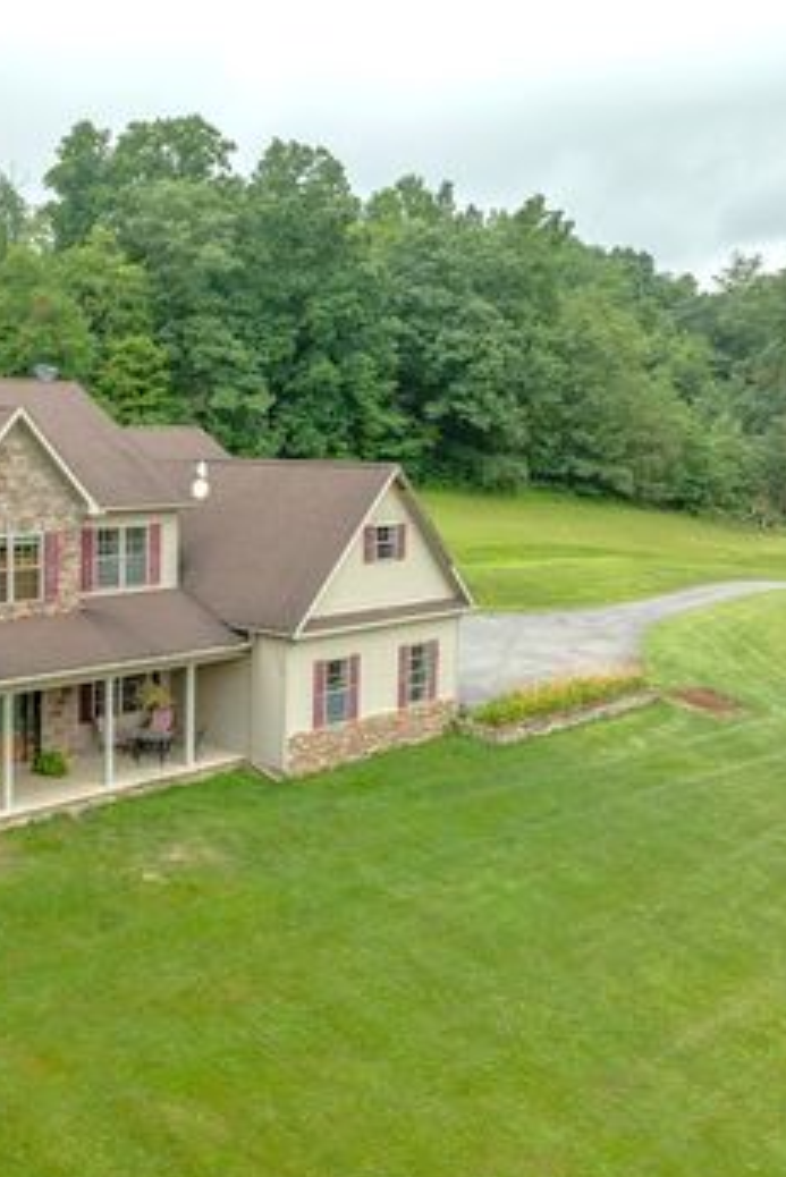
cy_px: 606
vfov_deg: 53.1
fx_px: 1178
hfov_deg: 34.3
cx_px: 41
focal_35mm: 36
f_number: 2.8
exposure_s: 1/100
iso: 120
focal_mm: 12.29
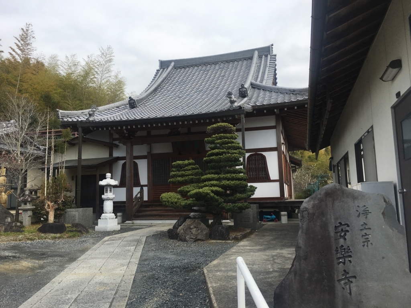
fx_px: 344
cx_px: 206
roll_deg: +1.2
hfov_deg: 61.7
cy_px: 154
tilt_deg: +7.9
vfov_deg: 48.2
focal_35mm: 29
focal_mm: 4.15
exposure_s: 1/1304
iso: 25
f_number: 2.2
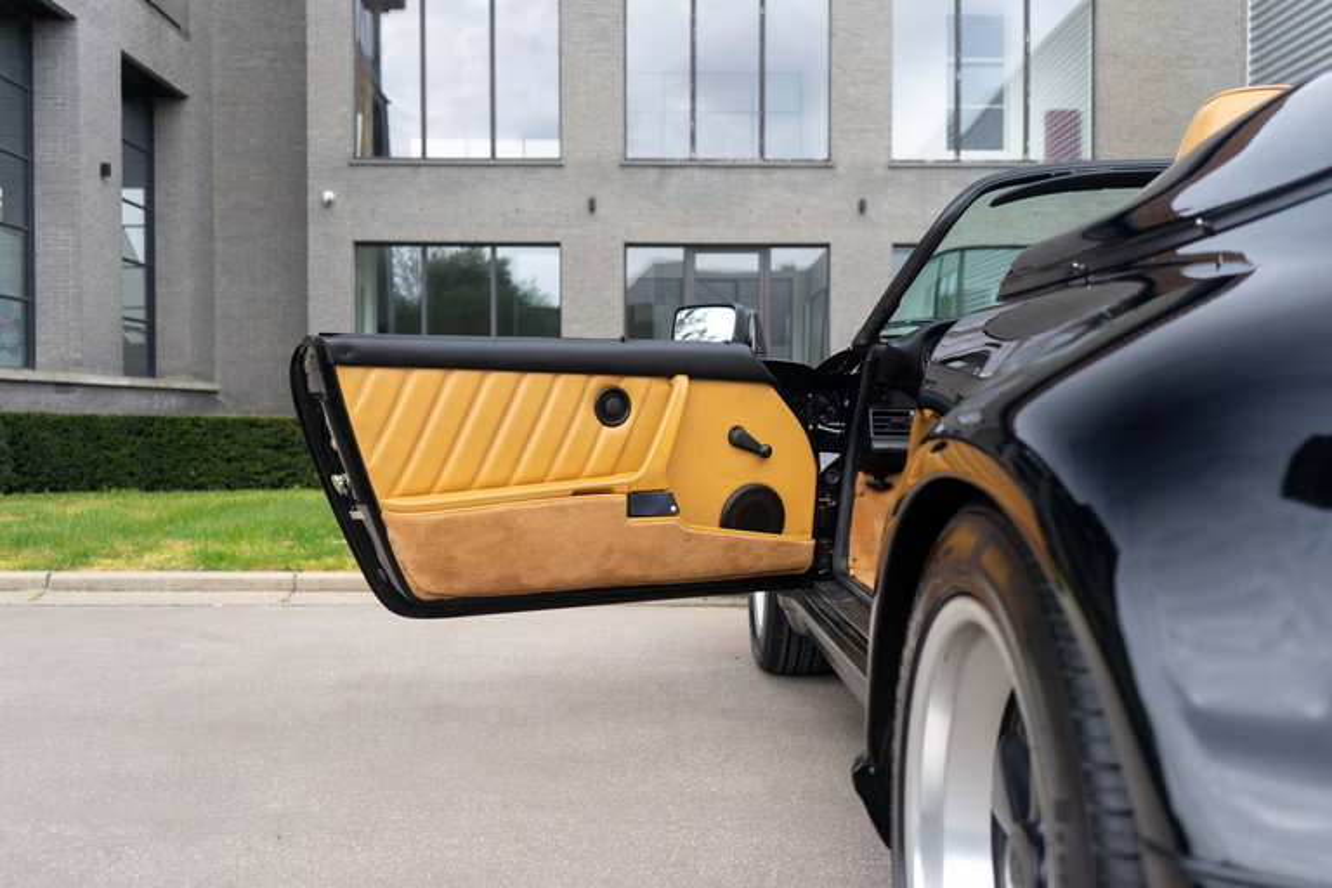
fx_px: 1110
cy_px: 444
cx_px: 666
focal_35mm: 30
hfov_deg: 61.9
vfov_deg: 43.6
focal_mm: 30
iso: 50
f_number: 3.5
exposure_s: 1/80
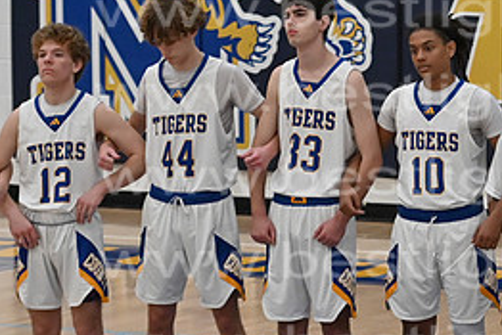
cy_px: 223
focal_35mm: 385
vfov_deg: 3.6
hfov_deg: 5.3
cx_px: 536
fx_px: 5371
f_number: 4
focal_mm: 116
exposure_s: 1/800
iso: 2800
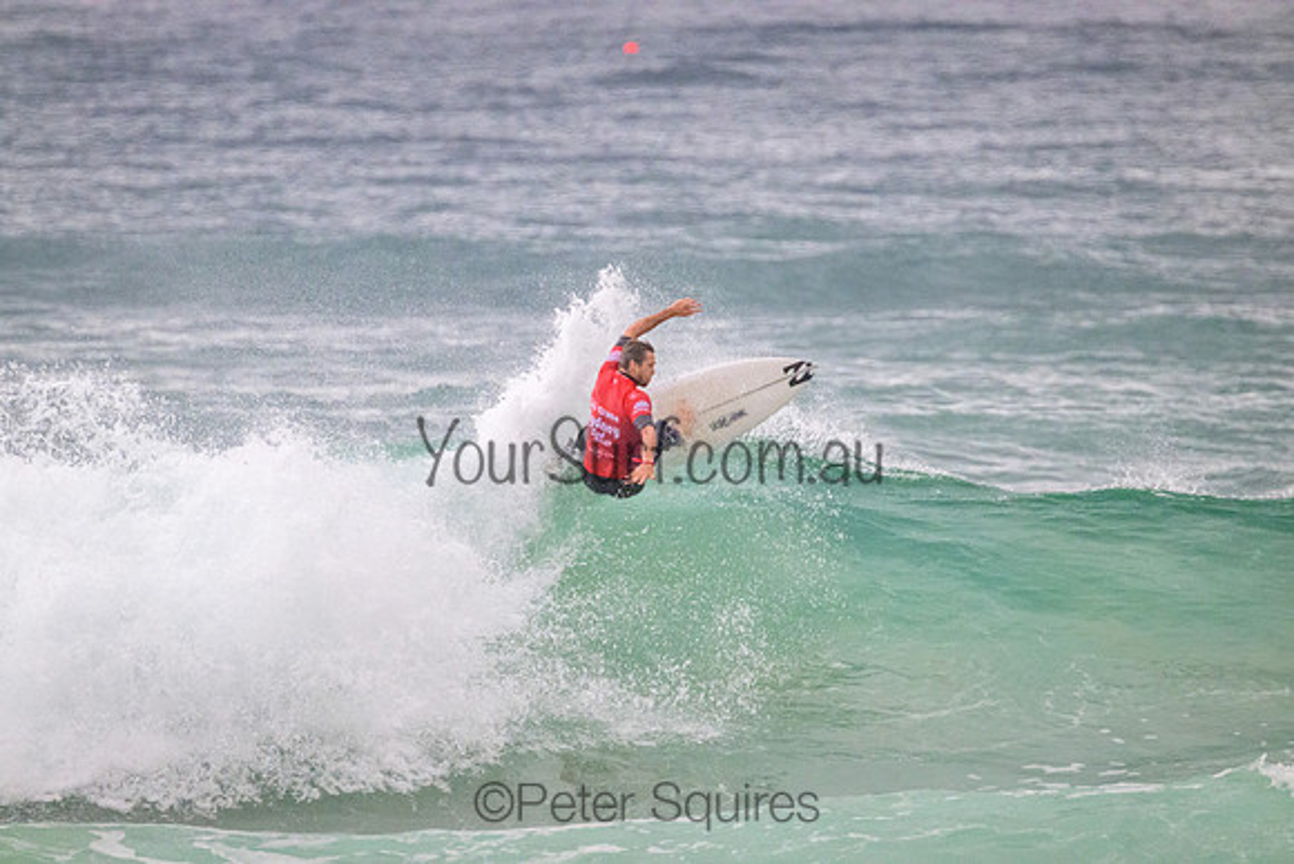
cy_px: 432
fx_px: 28761
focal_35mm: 800
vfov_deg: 1.7
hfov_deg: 2.6
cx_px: 647
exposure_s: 1/2000
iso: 5600
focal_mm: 800
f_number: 11
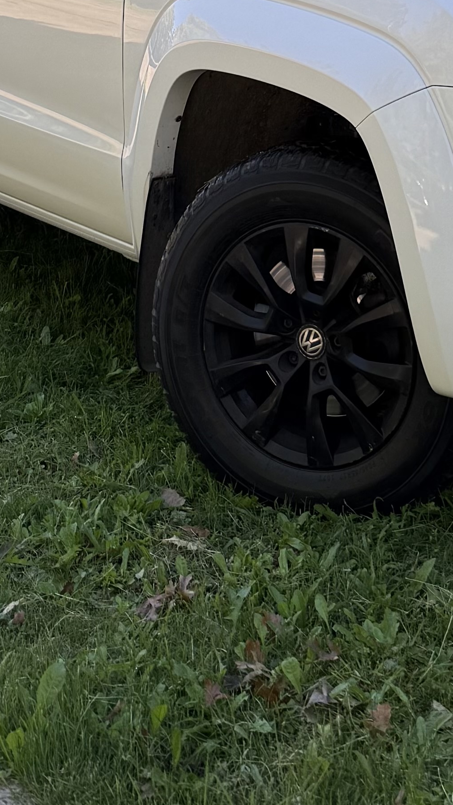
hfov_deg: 14.5
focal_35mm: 83
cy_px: -395
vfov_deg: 21.5
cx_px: 297
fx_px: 1772
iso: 80
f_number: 1.78
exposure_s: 1/757
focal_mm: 6.76
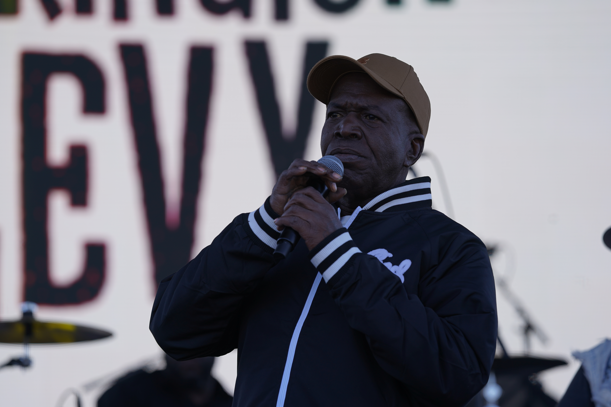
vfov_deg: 6.9
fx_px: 3394
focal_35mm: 200
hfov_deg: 10.3
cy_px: 204
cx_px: 306
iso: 100
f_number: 4.5
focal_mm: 200
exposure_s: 1/320
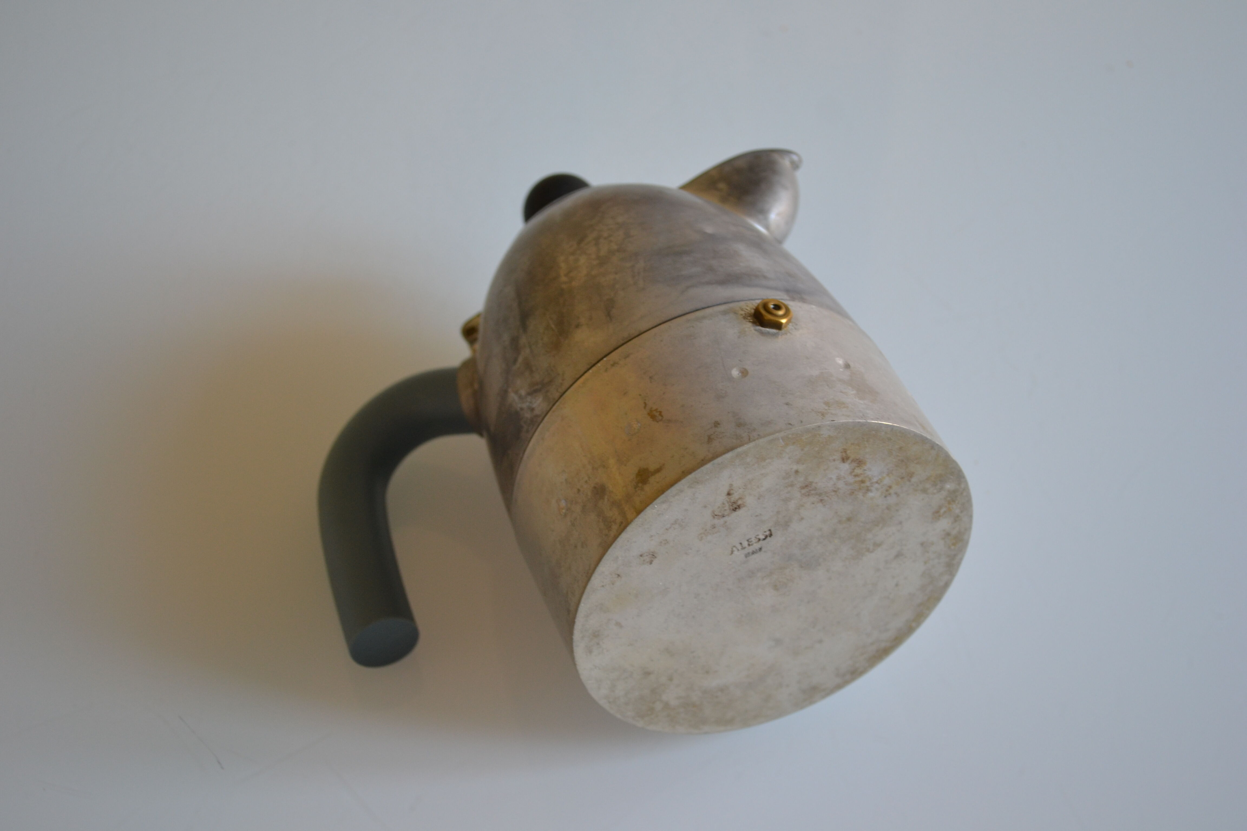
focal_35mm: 60
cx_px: 624
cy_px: 416
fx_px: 2078
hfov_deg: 33.4
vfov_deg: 22.6
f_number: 5.3
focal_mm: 40
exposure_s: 1/20
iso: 400
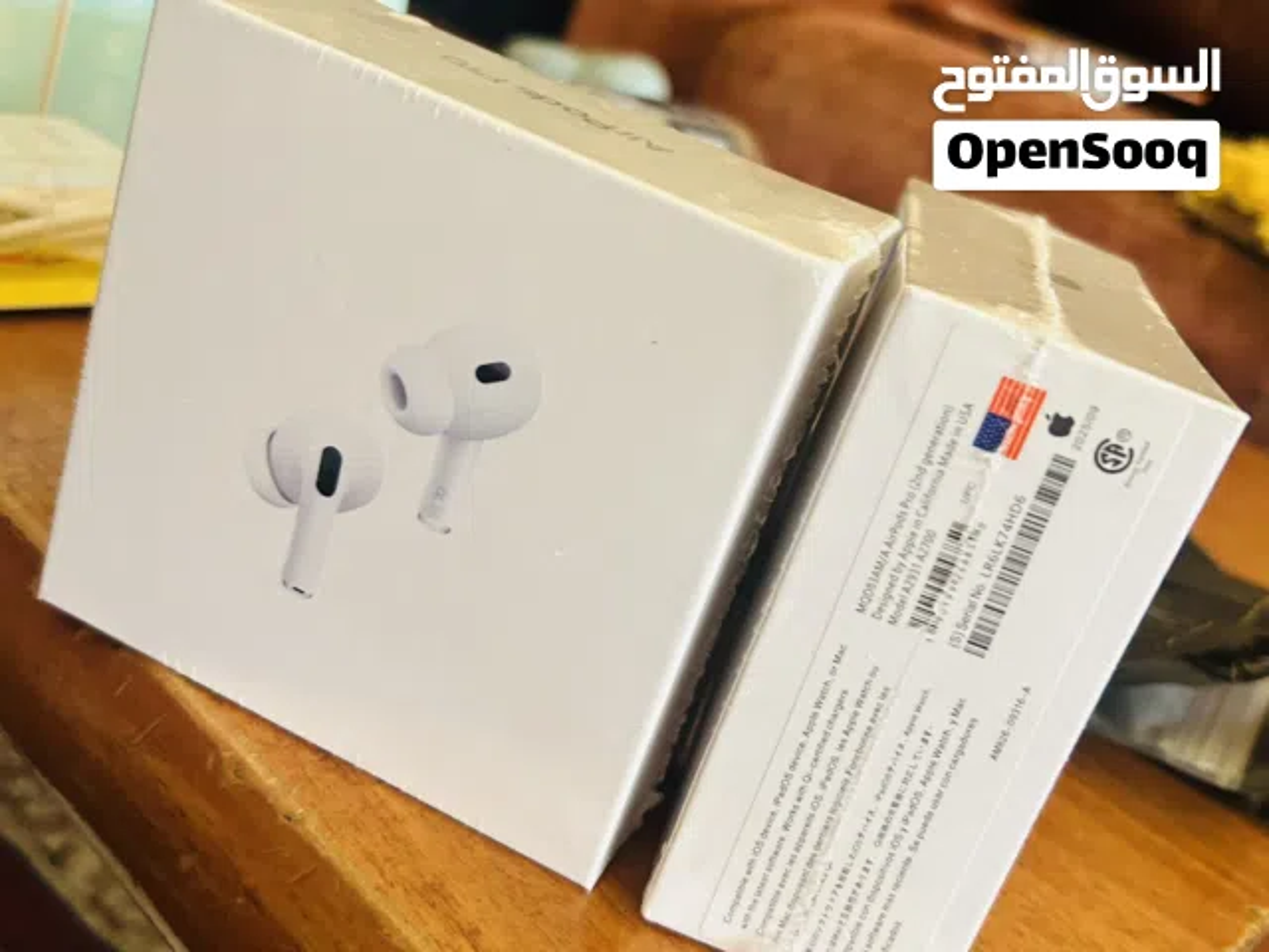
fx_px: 953
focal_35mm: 26
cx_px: 634
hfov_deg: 67.3
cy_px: 476
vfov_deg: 53.1
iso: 400
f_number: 1.5
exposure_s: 1/60
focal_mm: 5.7
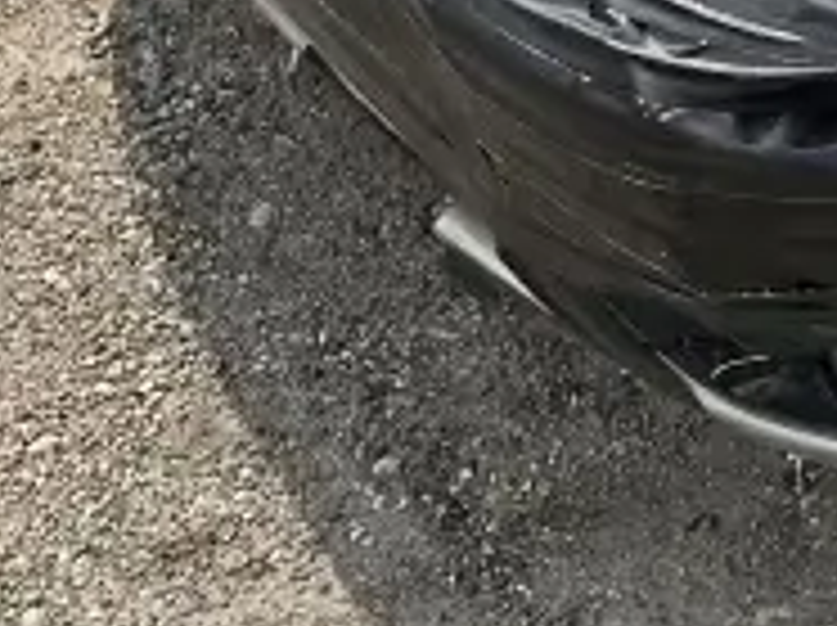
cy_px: -856
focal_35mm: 124
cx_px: 1971
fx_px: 2994
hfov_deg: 12.6
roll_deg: -2.0
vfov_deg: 10.4
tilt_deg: -20.7
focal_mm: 6.86
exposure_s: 1/6623
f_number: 1.78
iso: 80
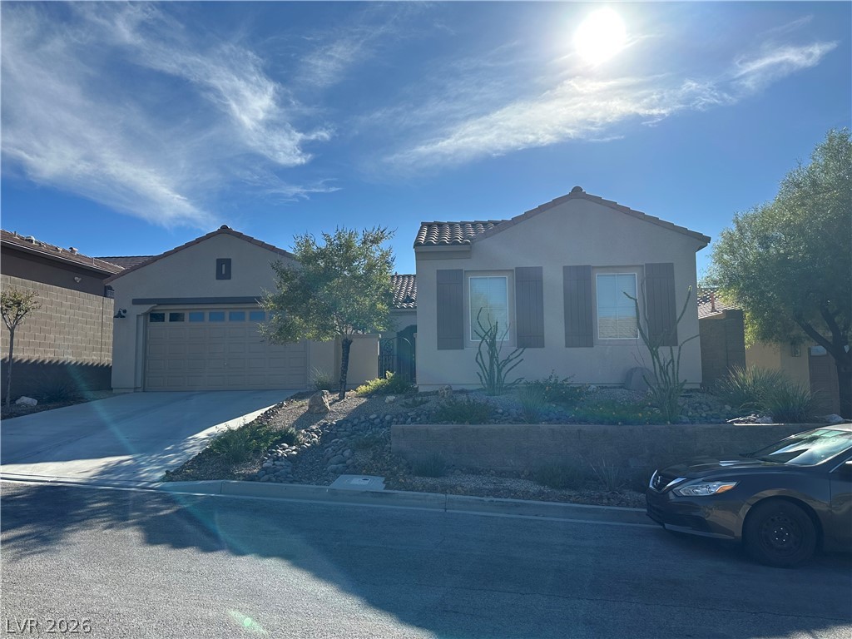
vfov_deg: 56.8
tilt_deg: +5.2
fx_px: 591
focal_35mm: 24
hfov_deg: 71.6
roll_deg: +0.3
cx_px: 426
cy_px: 320
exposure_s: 1/6623
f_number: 1.78
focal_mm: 6.86
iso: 80
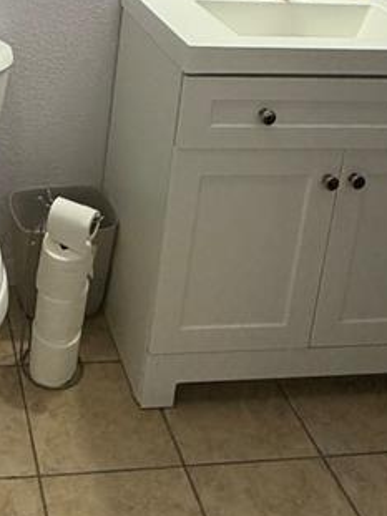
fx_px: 805
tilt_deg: -13.2
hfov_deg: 25.9
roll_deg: -4.2
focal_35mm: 54
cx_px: 15
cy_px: -33
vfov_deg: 32.0
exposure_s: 1/60
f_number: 2.2
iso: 200
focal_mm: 2.22
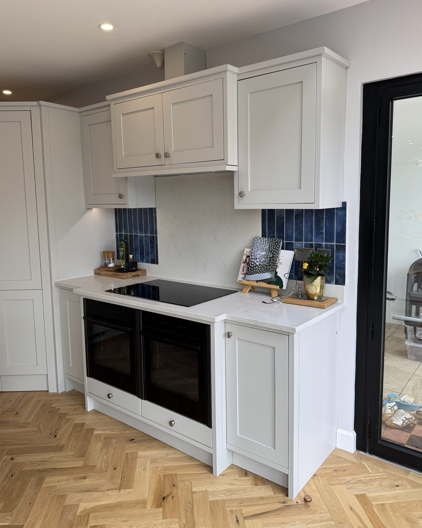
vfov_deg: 66.0
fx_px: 406
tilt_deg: -6.7
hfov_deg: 54.9
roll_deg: +1.0
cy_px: 250
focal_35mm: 26
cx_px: 211
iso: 80
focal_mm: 6.76
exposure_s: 1/305
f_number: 1.78
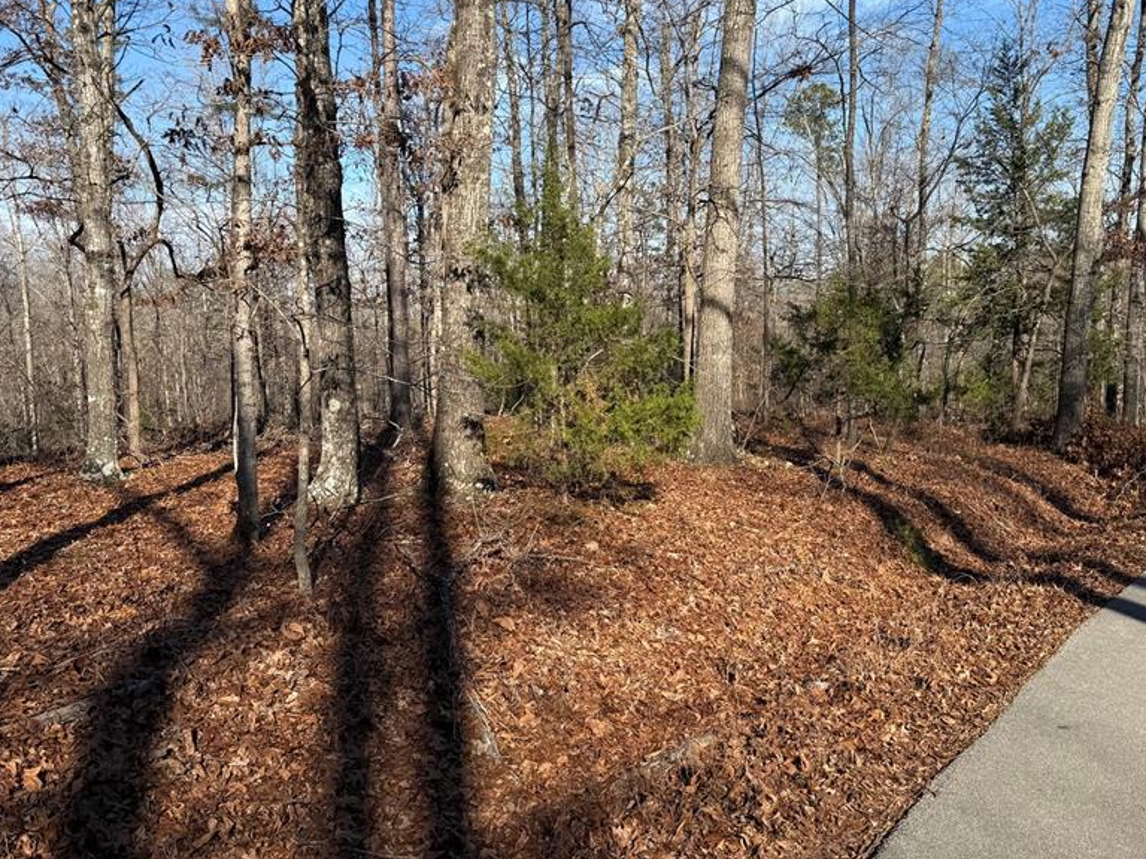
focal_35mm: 32
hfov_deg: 56.7
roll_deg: +1.5
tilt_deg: -1.4
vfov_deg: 43.9
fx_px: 1059
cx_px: 624
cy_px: 337
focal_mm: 6.76
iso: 80
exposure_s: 1/3145
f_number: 1.78
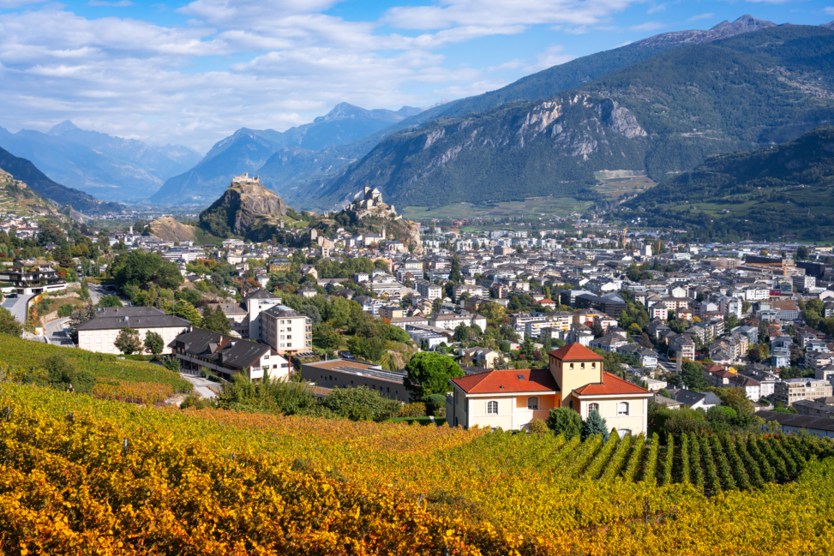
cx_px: 398
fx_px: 927
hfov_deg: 48.4
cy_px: 279
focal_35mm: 40
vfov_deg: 33.4
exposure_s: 1/500
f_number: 6.3
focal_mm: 38
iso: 100
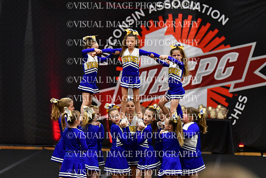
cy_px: 89
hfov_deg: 13.1
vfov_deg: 8.7
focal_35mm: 157
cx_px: 133
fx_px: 1160
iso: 4000
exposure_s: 1/800
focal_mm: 105
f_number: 2.8
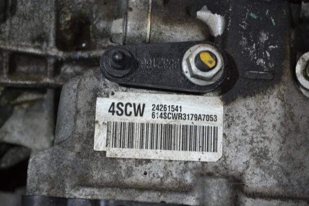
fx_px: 708
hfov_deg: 24.6
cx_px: 154
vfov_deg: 16.6
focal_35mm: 82
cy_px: 103
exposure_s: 1/30
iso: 1100
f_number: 5.6
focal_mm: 55
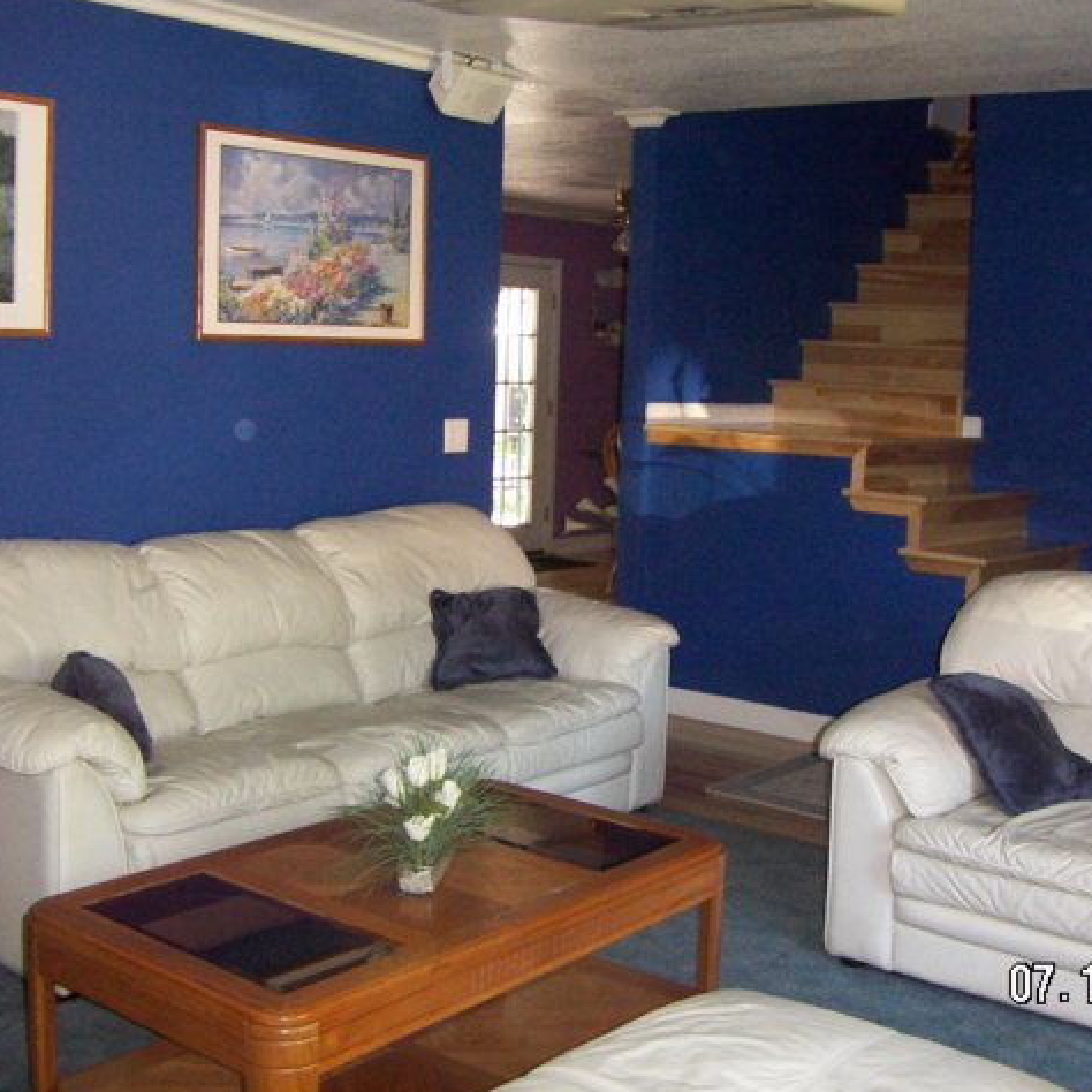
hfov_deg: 39.0
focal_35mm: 43
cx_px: 647
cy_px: 548
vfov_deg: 39.2
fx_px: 1535
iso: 200
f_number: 2.8
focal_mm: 4.7
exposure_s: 1/50
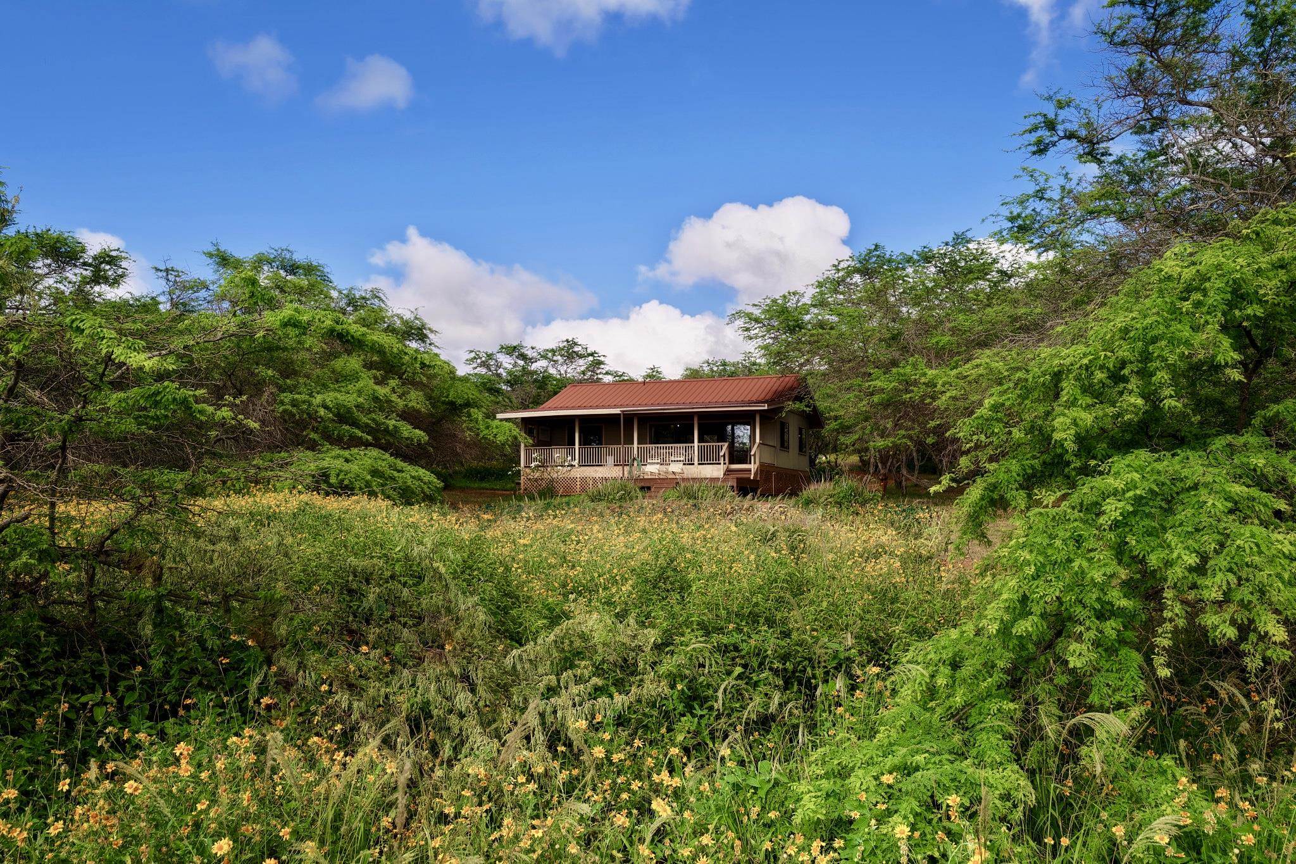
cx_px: 648
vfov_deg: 46.4
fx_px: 1008
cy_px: 432
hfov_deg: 65.5
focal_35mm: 28
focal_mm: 14.4
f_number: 2.8
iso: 160
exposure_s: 1/40
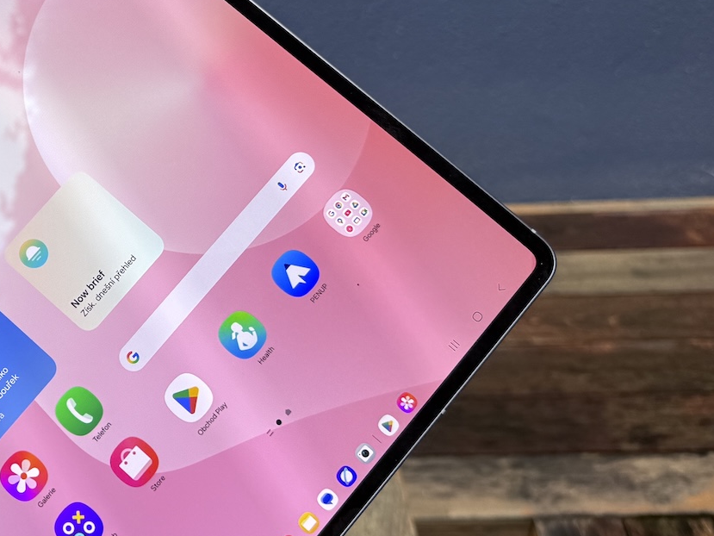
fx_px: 1135
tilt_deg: -32.6
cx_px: -35
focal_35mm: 55
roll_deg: +5.7
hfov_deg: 31.7
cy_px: 163
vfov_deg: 26.4
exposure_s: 1/632
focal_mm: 6.76
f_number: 1.78
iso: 80
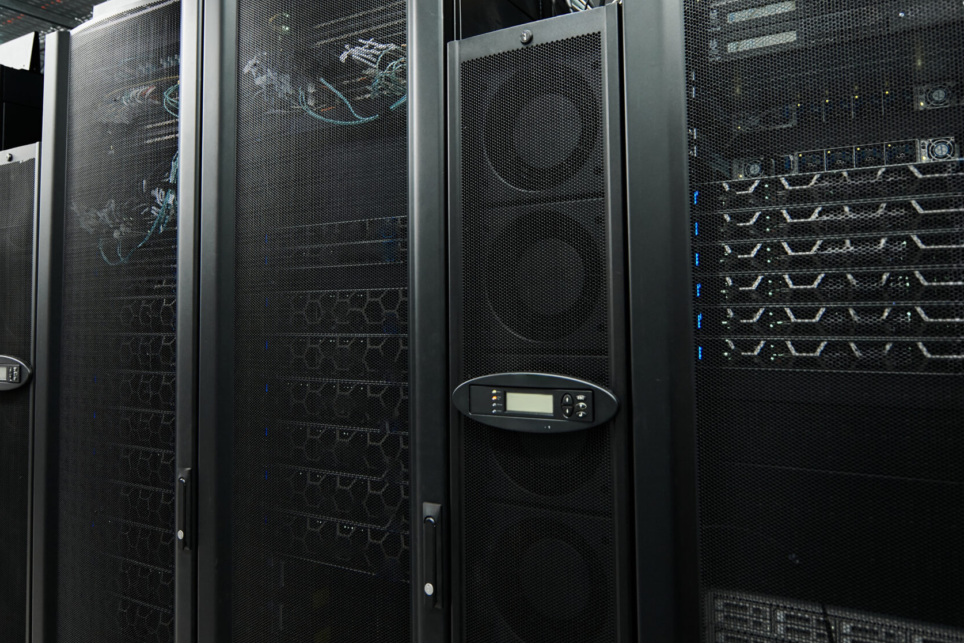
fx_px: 696
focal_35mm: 26
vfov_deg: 49.4
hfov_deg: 69.3
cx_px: 518
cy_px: 279
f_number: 2.8
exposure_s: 1/60
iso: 800
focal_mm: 17
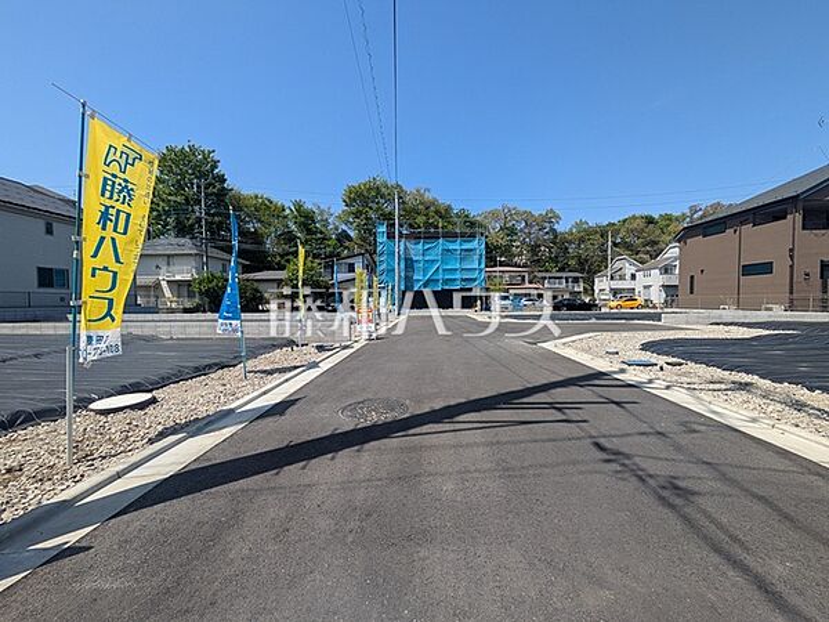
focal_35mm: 14
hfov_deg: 102.1
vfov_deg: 85.7
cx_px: 414
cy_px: 311
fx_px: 335
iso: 45
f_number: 2.2
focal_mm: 1.83
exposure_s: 1/1718
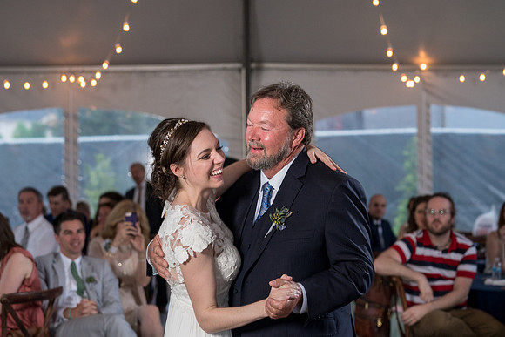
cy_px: 149
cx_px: 249
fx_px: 1154
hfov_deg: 24.7
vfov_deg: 16.6
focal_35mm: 82
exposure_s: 1/200
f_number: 4
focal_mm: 73
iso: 1600
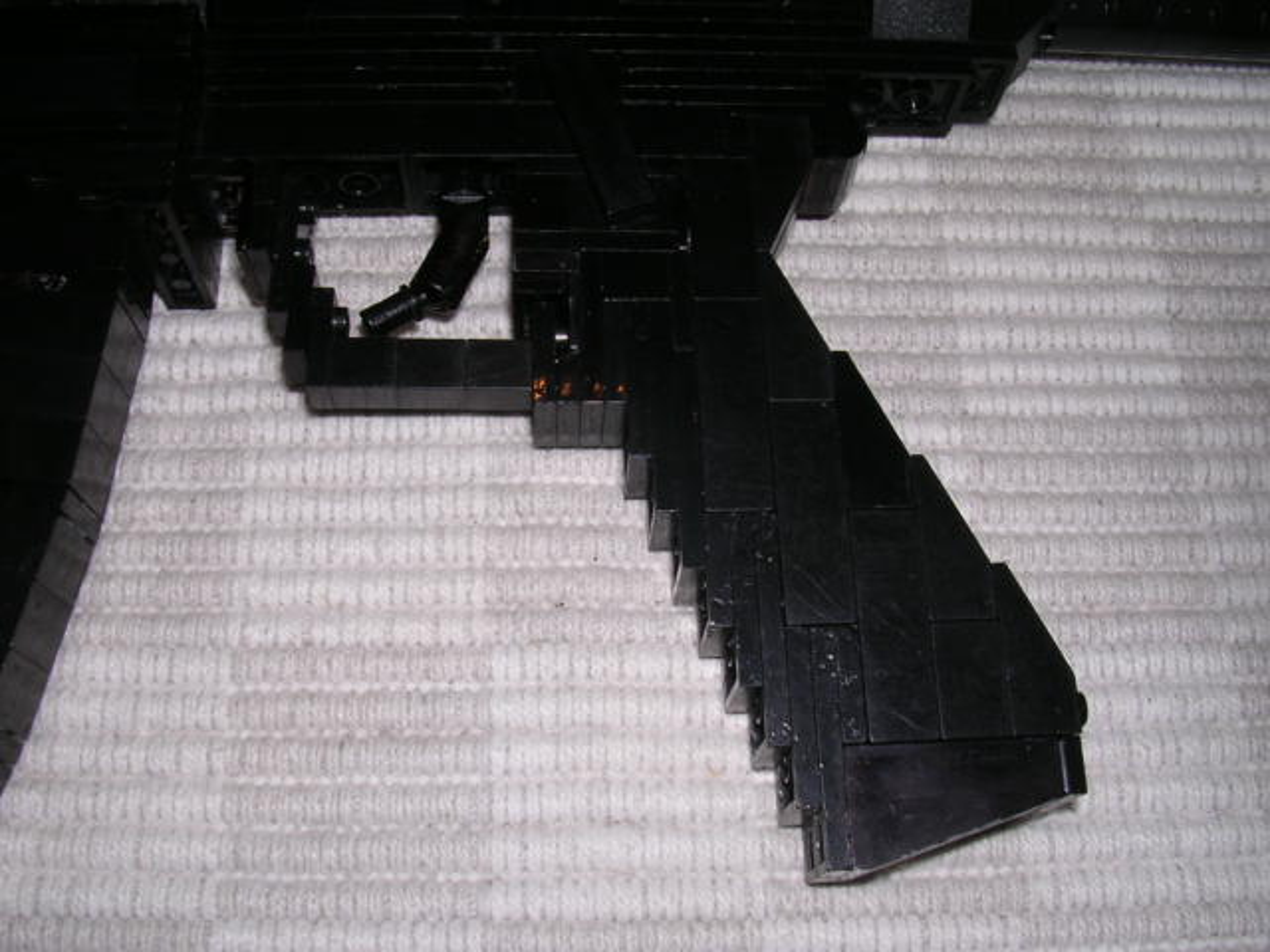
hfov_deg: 49.0
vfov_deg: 37.7
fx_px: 1394
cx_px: 635
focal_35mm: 38
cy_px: 476
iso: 100
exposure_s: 1/60.1
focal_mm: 5.8
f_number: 5.6
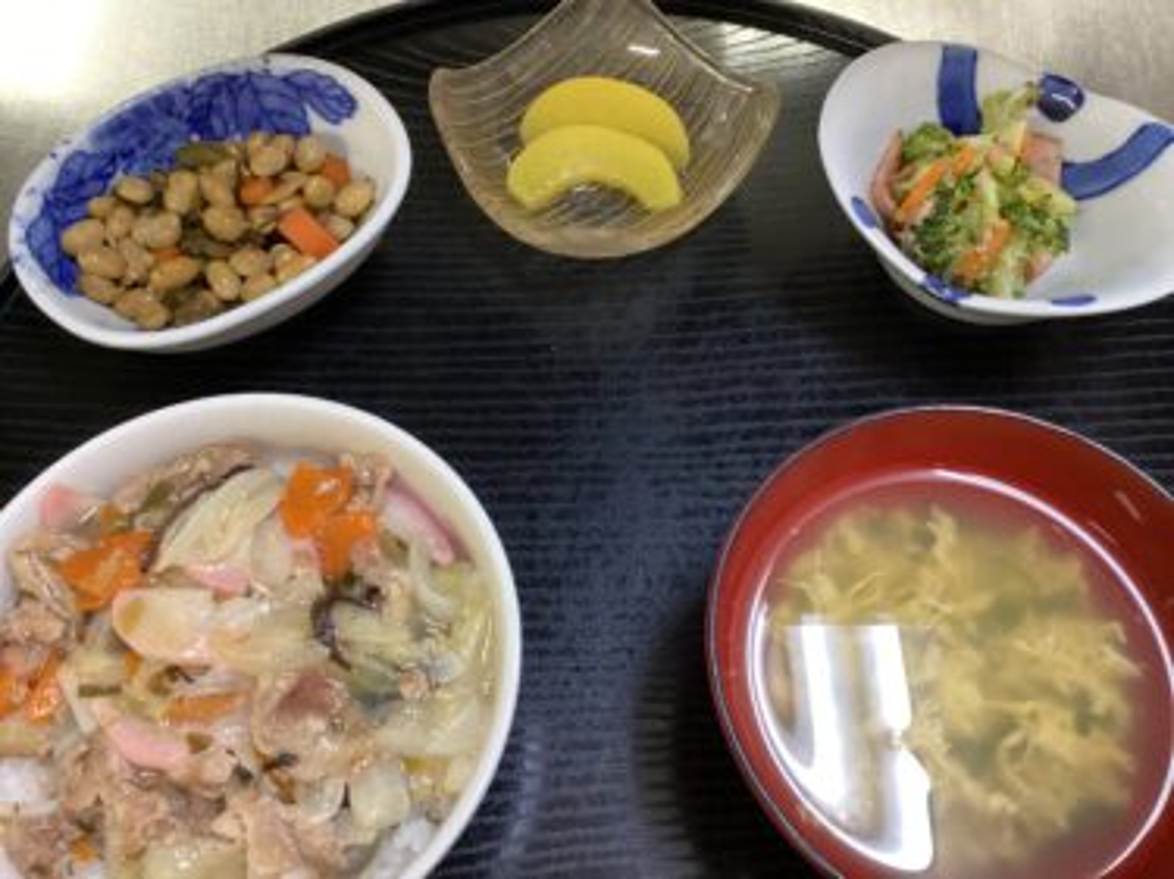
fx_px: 1051
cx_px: 587
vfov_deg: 45.4
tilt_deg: -64.6
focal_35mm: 31
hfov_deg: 58.4
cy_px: 440
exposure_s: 1/60
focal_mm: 3.3
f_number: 2.4
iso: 400
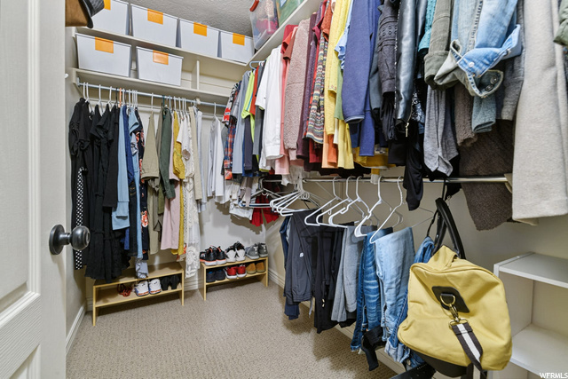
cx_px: 284
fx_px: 237
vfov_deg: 77.4
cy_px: 190
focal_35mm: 15
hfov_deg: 100.4
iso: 250
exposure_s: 3
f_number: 8
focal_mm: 15
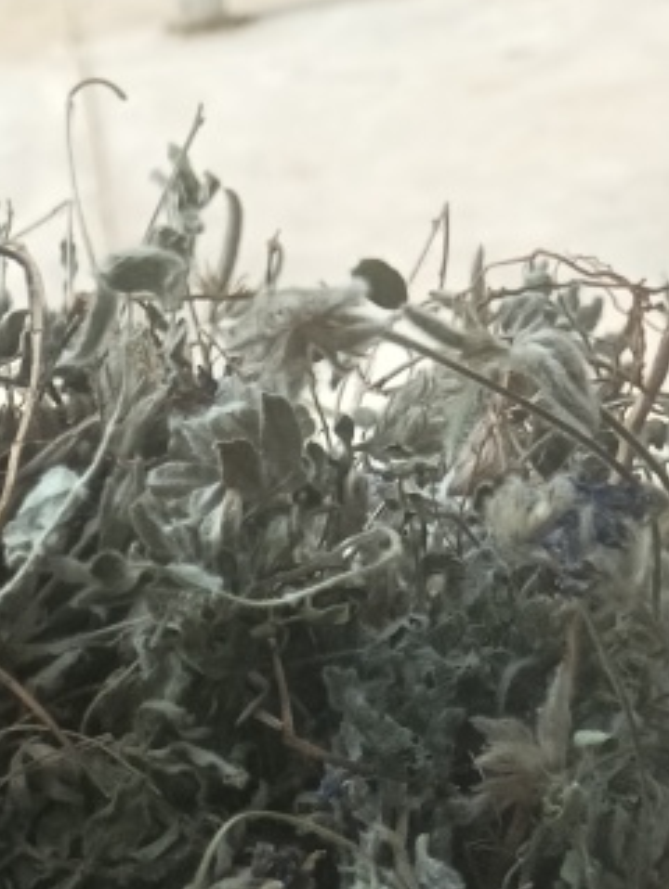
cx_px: -112
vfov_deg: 18.6
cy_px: 1423
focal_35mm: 90
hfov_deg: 15.9
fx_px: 2315
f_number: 1.8
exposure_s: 1/230
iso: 50
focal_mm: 3.98
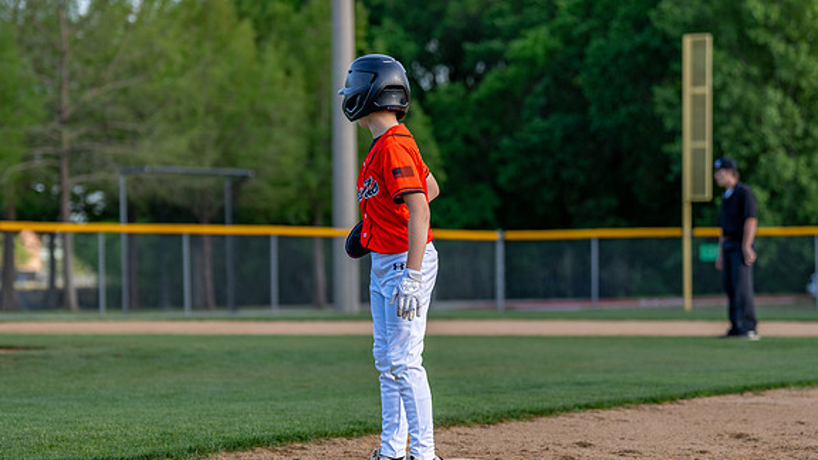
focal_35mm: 133
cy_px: 255
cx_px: 355
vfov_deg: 9.1
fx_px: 2885
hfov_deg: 16.1
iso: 160
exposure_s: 1/1600
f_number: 2.8
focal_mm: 93
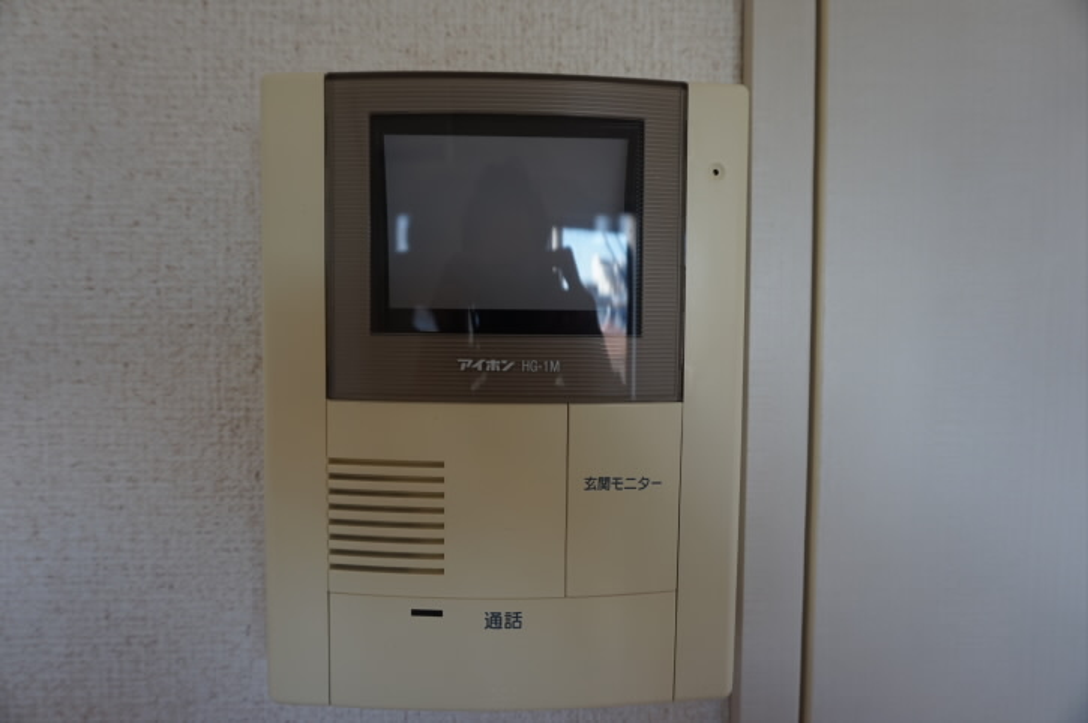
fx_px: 725
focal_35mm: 24
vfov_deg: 53.0
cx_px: 544
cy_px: 362
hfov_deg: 73.8
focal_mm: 16
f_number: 4
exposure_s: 1/60
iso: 160
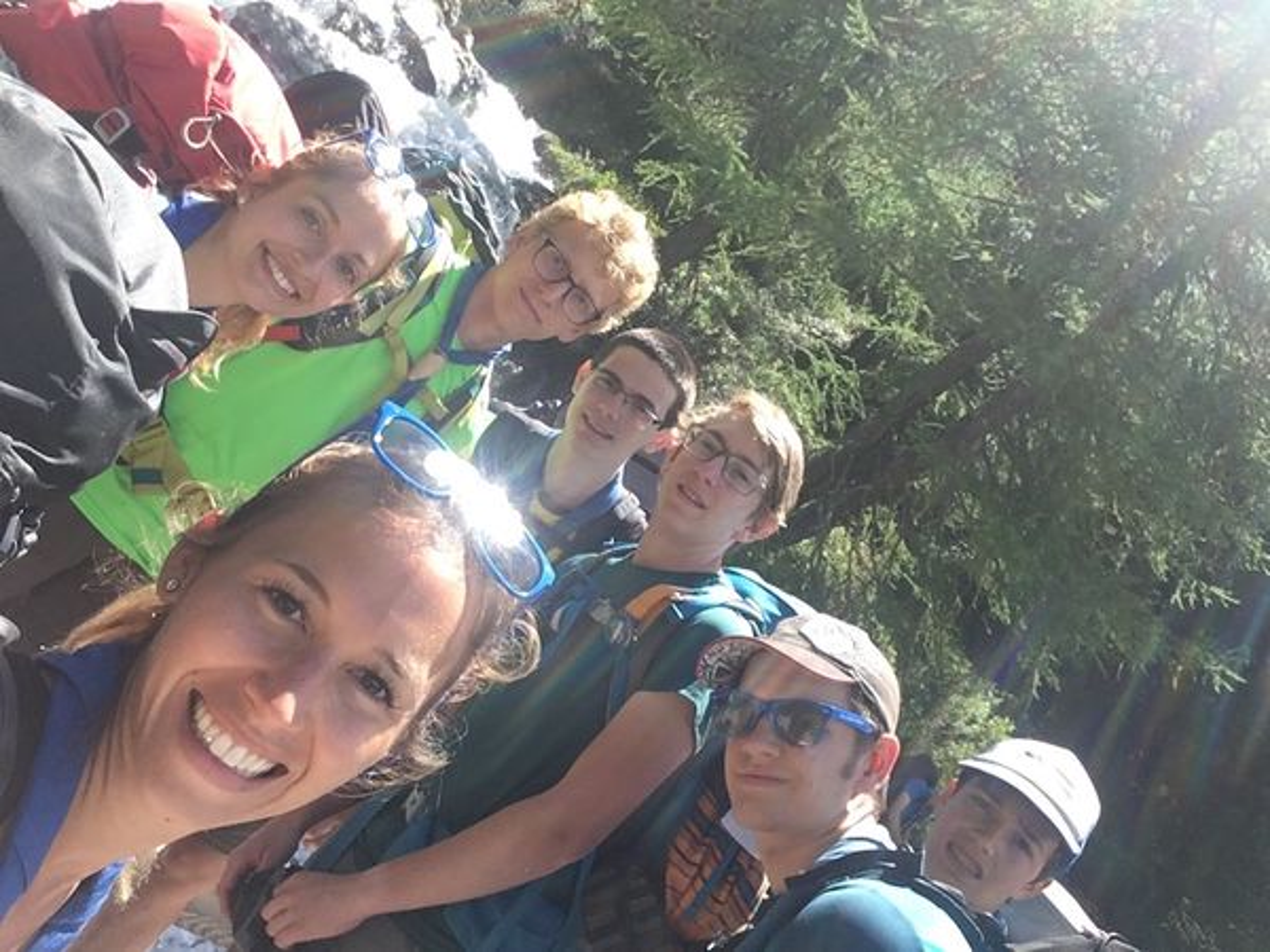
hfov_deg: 58.4
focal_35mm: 31
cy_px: 476
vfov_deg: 45.4
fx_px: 1137
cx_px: 635
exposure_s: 1/546
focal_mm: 2.15
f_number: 2.4
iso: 50
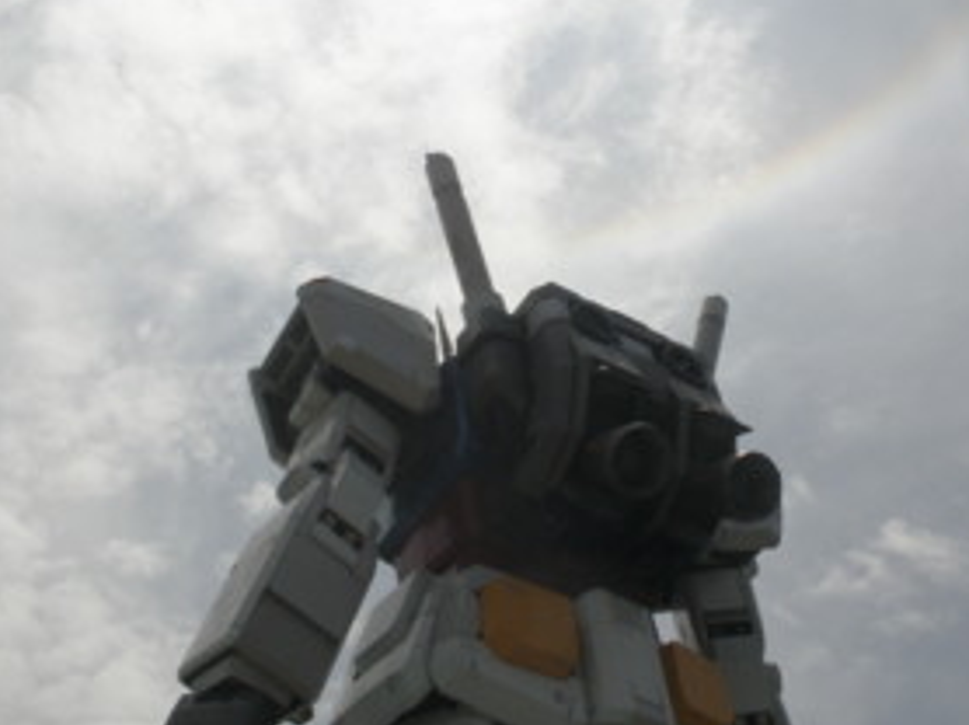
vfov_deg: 24.4
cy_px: 401
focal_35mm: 60
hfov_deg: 32.2
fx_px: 1678
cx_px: 516
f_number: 10
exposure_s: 1/640
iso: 64
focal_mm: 6.6
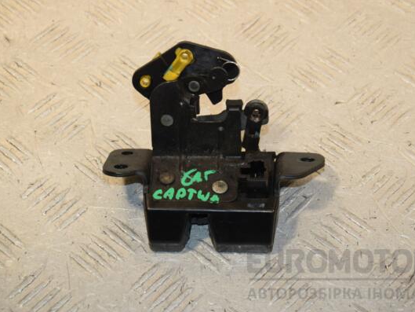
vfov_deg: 13.7
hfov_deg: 18.2
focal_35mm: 108
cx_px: 232
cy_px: 156
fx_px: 1295
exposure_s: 1/200
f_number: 7.1
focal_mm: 66
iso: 800
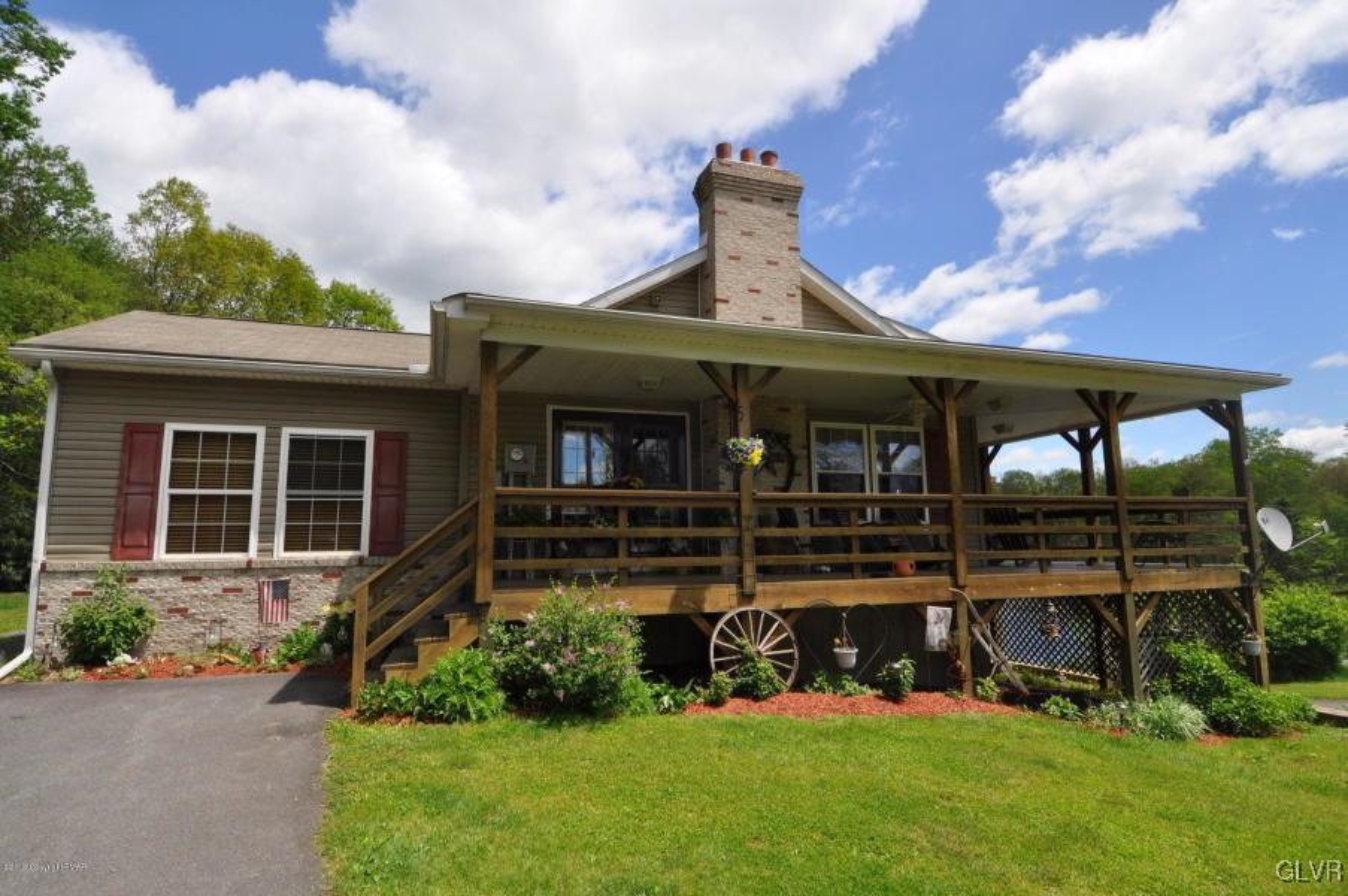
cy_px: 448
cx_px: 674
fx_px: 673
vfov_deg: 67.3
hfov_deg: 90.1
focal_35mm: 18
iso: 200
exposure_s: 1/400
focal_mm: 12
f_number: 10
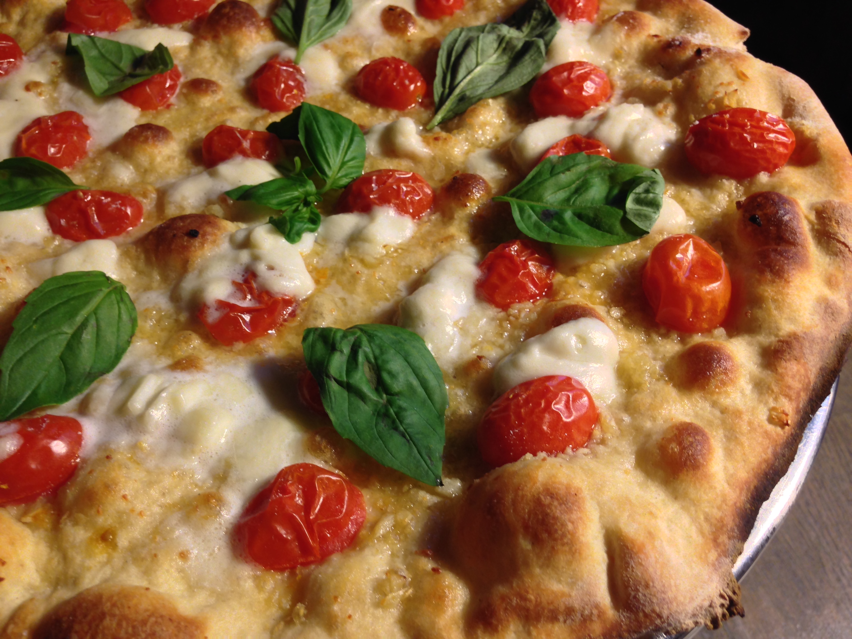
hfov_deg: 55.4
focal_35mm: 33
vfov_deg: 42.9
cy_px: 320
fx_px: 812
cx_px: 426
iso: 50
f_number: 2.4
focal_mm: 4.12
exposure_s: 1/20
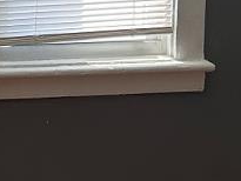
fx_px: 1324
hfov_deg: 10.0
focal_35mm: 190
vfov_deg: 7.7
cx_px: -139
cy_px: -96
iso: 64
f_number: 1.5
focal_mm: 5.7
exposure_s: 1/121
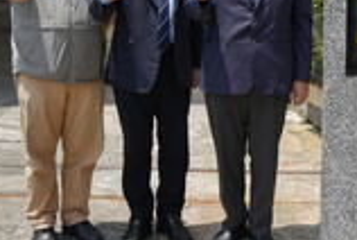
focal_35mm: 87
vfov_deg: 15.7
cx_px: 400
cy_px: 74
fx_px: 867
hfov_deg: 21.9
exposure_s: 1/500
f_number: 4.5
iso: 100
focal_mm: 23
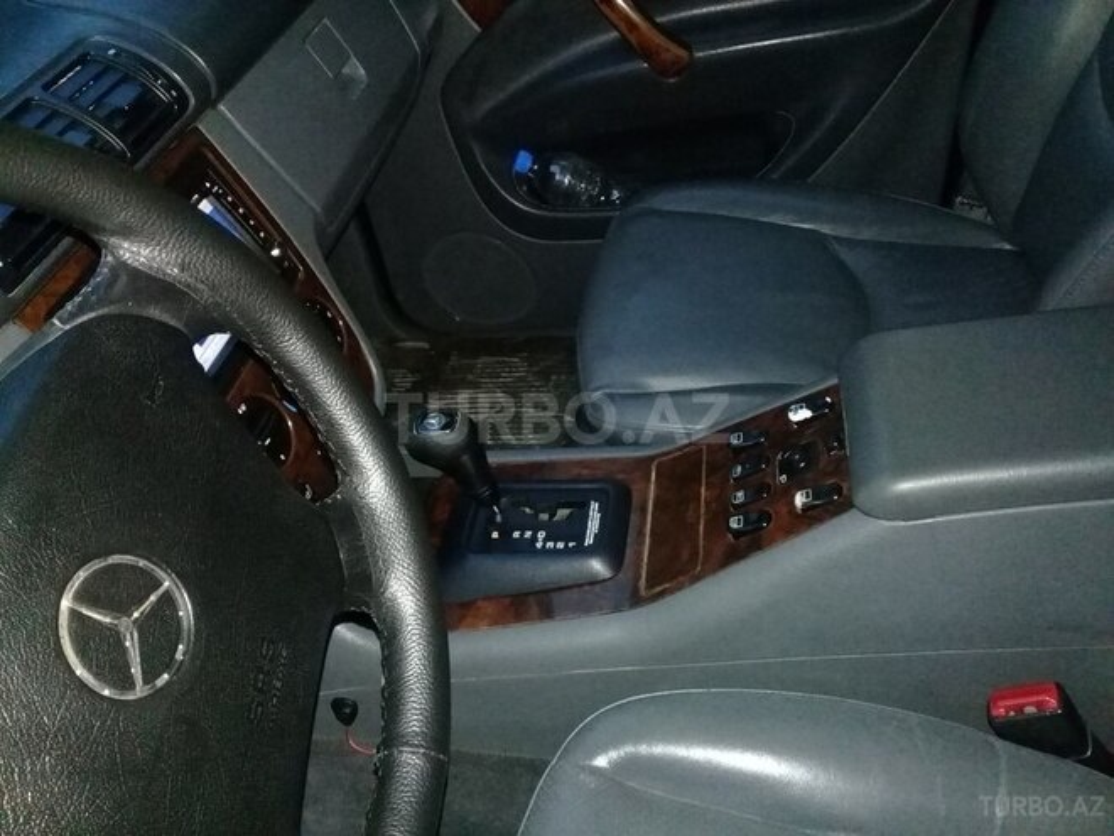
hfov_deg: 58.4
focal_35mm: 31
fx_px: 998
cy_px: 418
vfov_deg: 45.4
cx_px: 557
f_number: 2.2
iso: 640
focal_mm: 3.3
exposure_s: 1/25
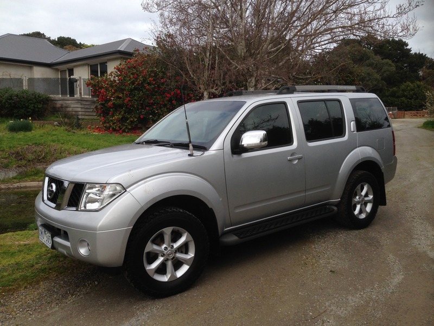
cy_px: 163
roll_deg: +0.1
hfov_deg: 55.4
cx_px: 217
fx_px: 414
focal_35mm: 33
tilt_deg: -4.5
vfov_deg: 42.9
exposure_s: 1/874
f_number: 2.4
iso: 50
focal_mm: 4.12
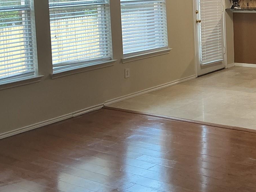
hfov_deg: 28.2
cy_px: 14
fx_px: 488
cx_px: 235
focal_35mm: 66
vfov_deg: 21.7
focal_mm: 3
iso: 80
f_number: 1.8
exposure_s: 1/60
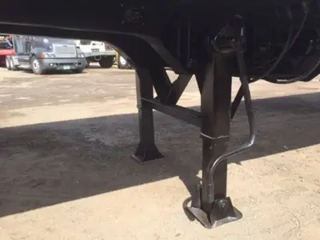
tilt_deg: -13.9
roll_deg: +1.8
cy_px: 120
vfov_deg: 48.2
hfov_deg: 61.7
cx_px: 160
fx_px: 268
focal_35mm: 29
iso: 32
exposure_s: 1/898
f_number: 2.2
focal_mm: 4.15
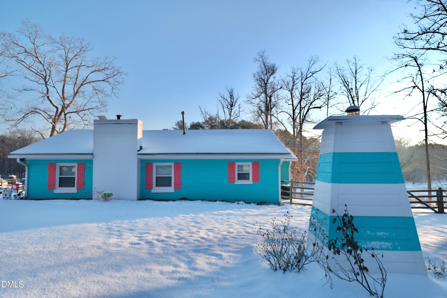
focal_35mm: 23
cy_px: 149
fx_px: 286
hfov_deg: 76.1
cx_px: 224
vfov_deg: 55.1
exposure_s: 1/500
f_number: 5
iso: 160
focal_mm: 15.1
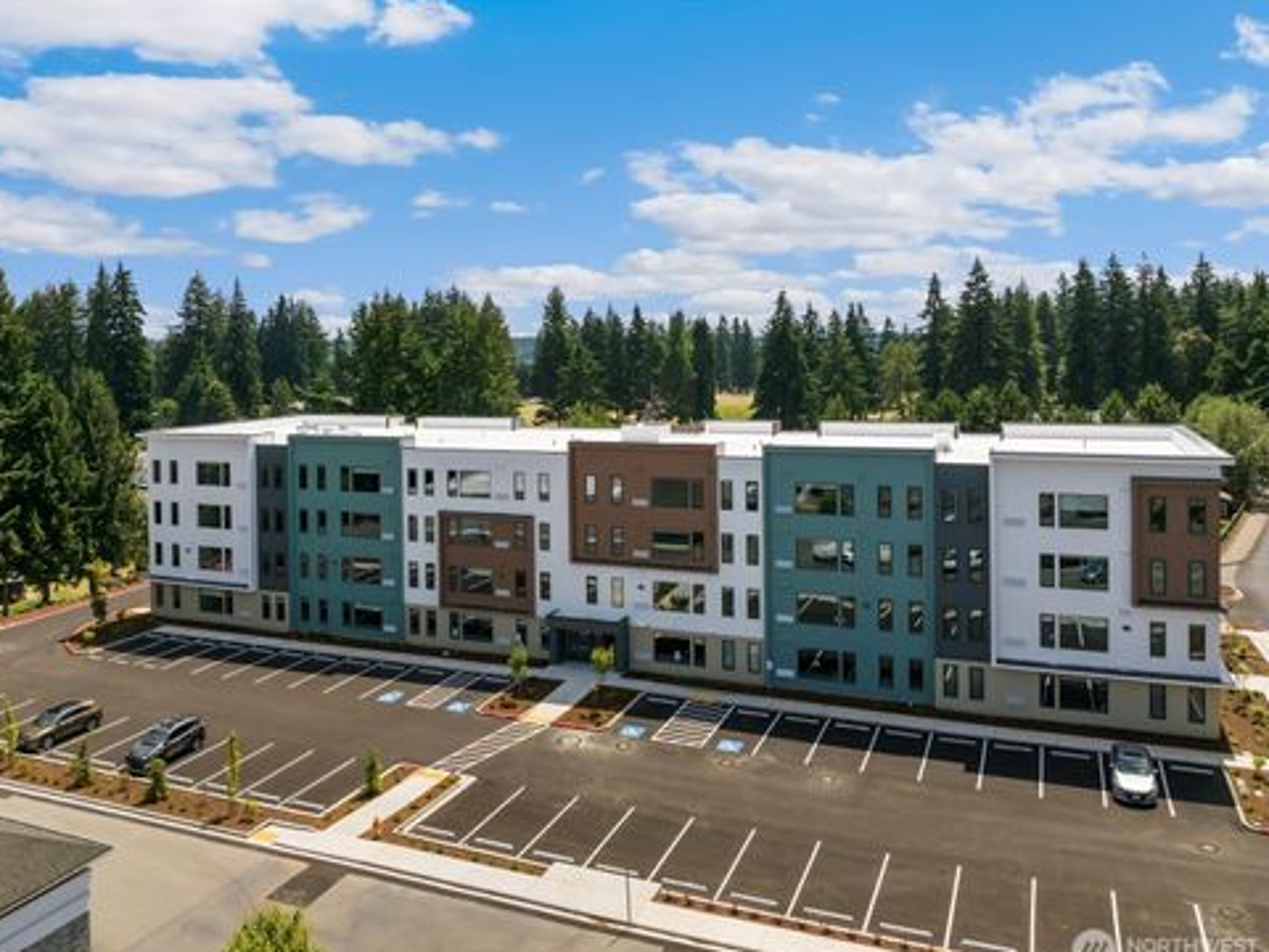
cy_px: 489
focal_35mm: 25
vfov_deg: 54.9
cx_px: 621
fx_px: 916
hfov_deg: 69.4
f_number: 4
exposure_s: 1/120
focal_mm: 12.29
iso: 100
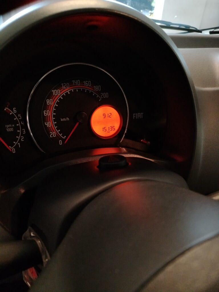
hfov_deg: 56.8
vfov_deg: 71.6
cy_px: 146
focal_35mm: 24
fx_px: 202
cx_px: 110
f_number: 1.75
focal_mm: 5.25
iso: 3397
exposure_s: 1/50
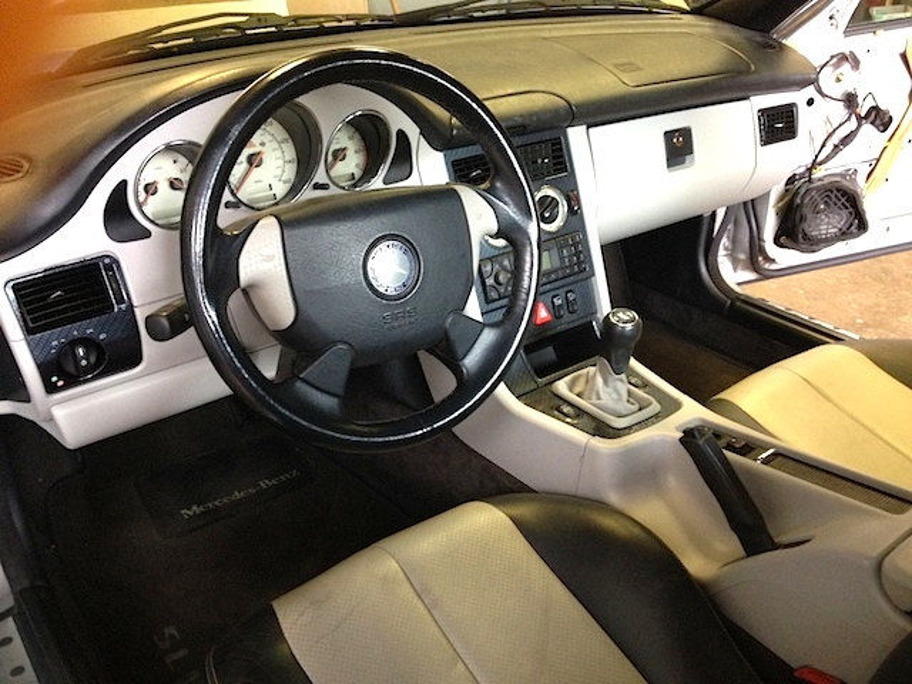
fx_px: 922
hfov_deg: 52.6
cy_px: 342
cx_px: 456
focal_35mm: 35
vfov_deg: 40.7
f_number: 2.4
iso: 250
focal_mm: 4.28
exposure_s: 1/20
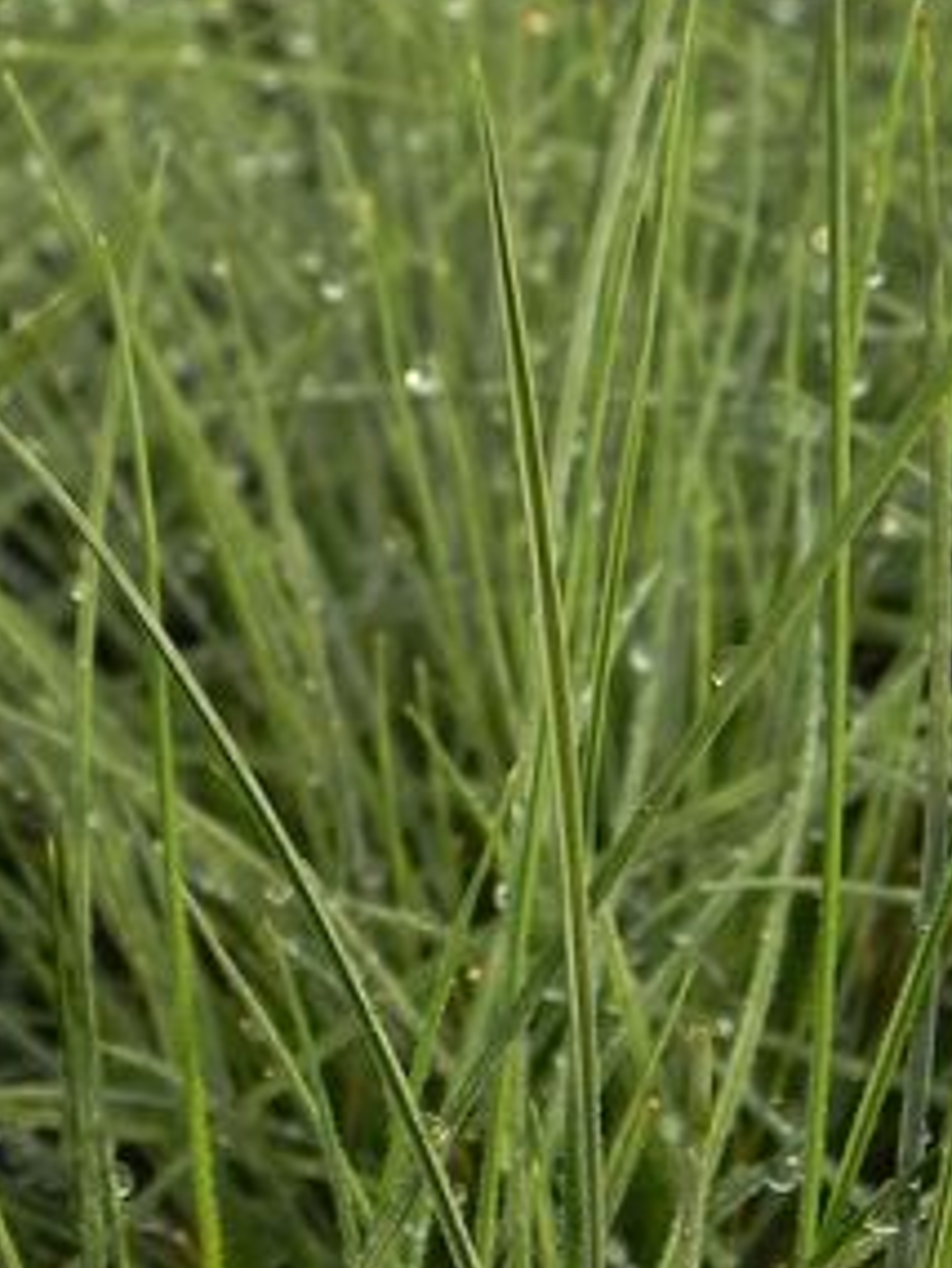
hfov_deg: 12.9
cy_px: 863
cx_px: 360
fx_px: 4214
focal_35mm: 115
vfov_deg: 17.1
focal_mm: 7.3
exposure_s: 1/250
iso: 160
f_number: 3.5
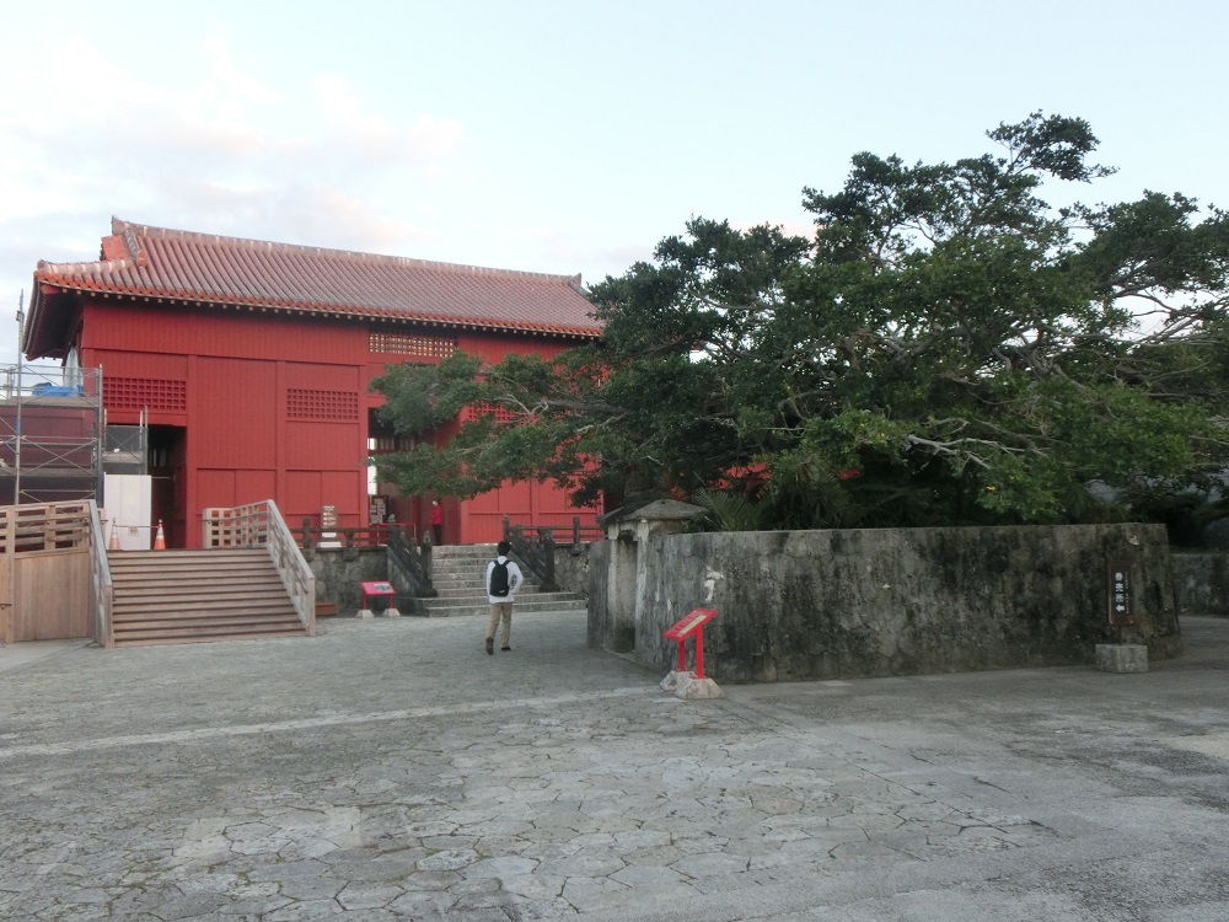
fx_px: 1065
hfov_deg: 60.0
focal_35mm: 30
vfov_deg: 46.8
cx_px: 614
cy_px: 461
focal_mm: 5.36
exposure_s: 1/125
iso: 160
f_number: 3.5
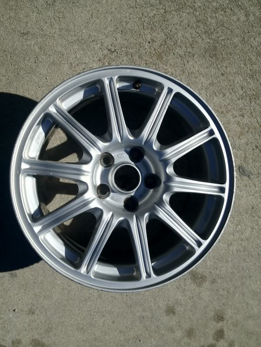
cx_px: 130
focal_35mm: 35
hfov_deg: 40.7
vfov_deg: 52.6
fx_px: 352
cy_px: 174
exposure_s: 1/3460
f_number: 2.4
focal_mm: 4.3
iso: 64
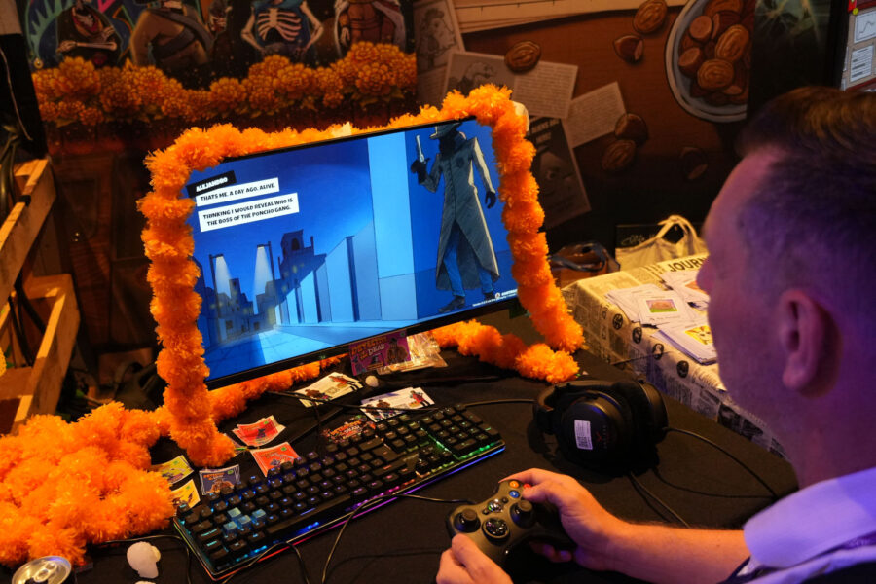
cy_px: 292
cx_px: 438
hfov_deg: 47.9
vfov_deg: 33.0
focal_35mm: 40
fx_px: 985
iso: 2500
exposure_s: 1/160
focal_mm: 27
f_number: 4.5
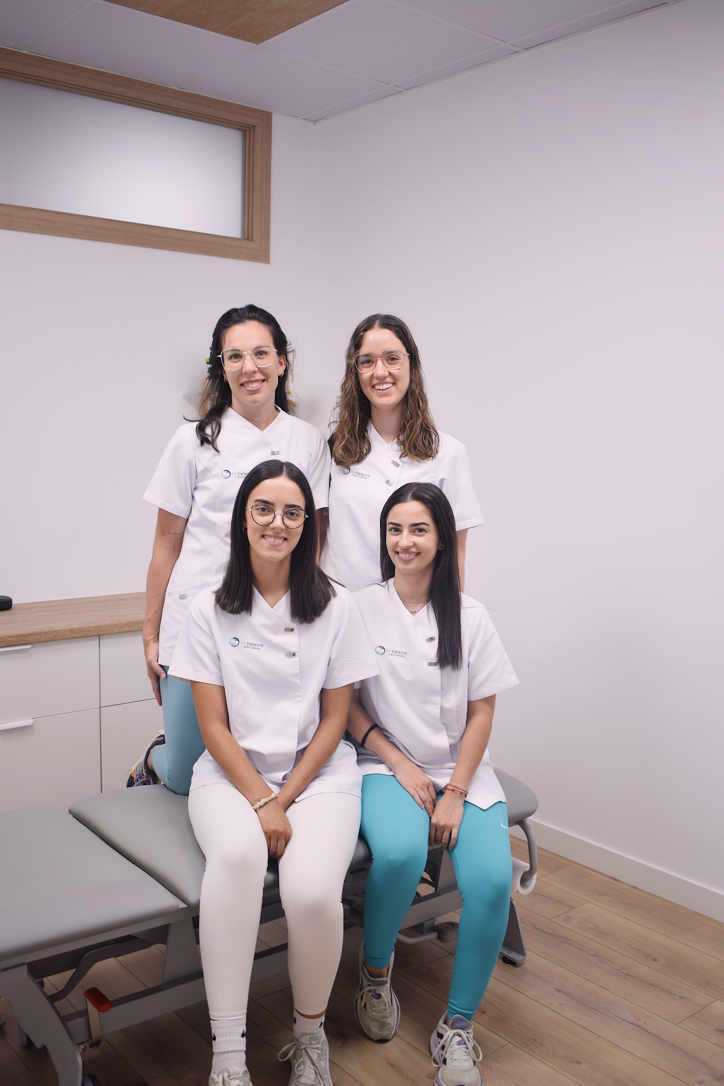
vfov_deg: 57.2
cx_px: 362
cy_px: 543
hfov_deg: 40.0
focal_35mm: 33
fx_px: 995
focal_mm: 22
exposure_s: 1/20
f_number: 3.8
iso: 100
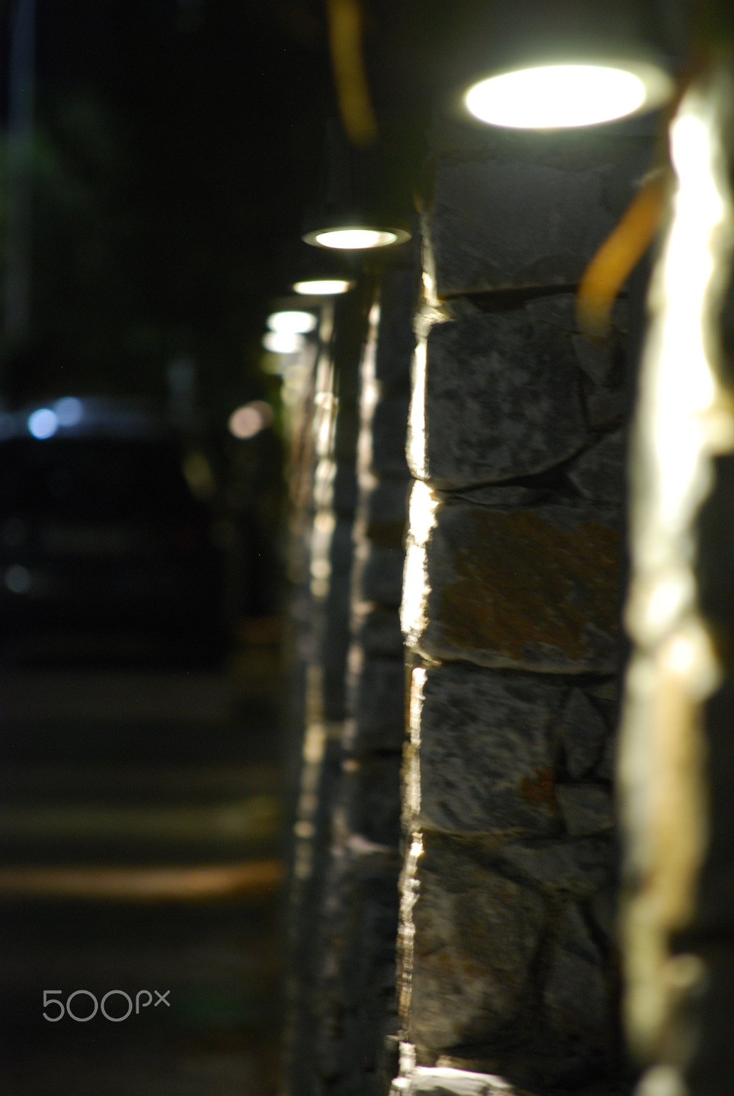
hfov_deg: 4.6
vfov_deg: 6.9
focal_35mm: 300
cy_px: 548
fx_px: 9149
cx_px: 367
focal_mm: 200
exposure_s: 1/2.5
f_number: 5.6
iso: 400
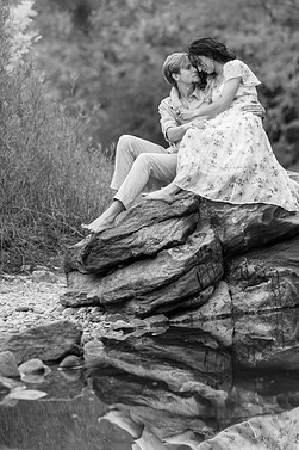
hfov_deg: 7.0
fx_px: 2444
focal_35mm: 196
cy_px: 193
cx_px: 169
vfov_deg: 10.5
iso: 1000
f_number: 3.5
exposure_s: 1/200
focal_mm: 164
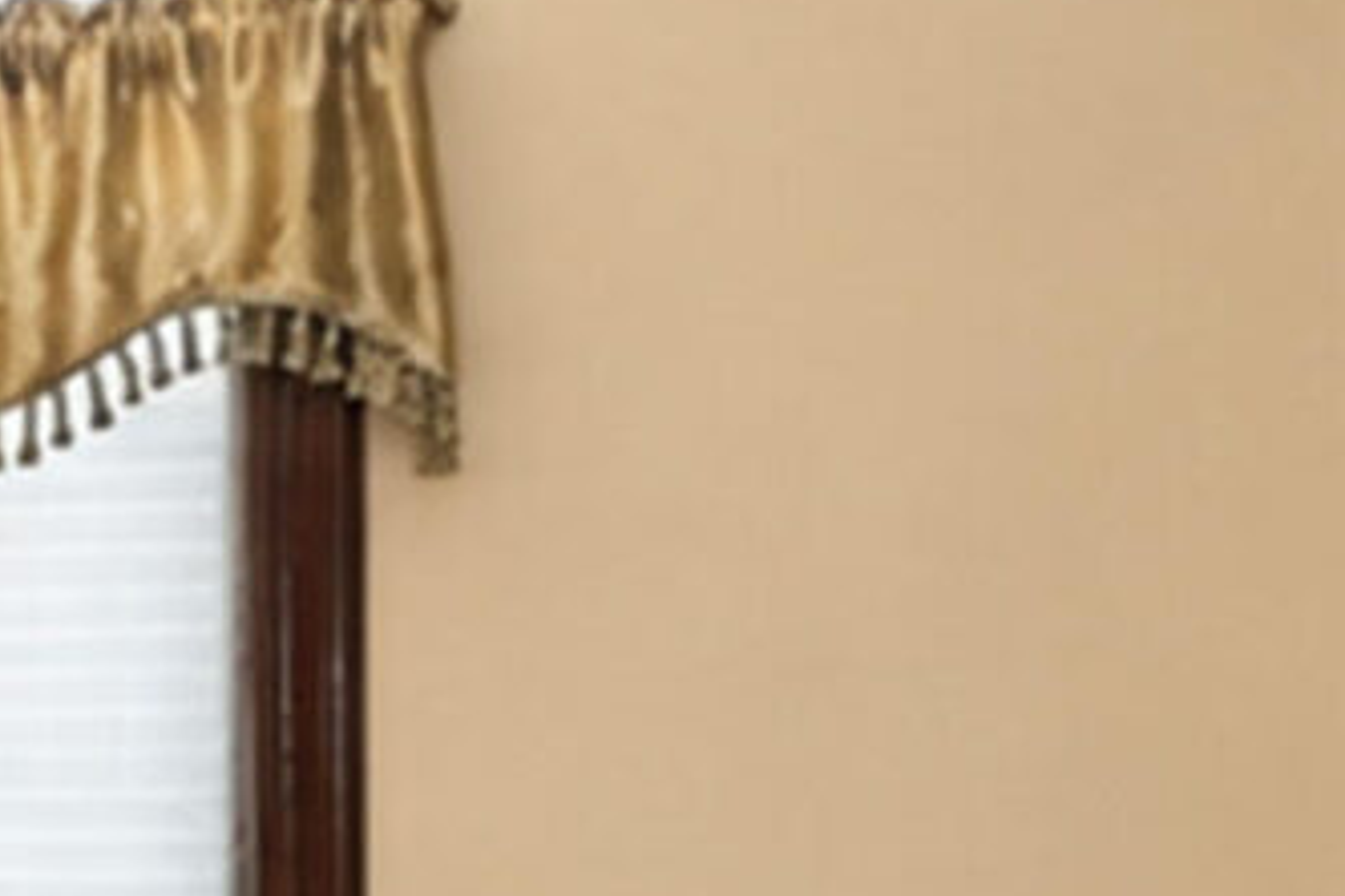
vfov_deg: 11.1
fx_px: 4595
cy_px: 672
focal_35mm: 123
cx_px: -2331
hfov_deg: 11.8
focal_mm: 16
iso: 64
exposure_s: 1/25
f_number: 4
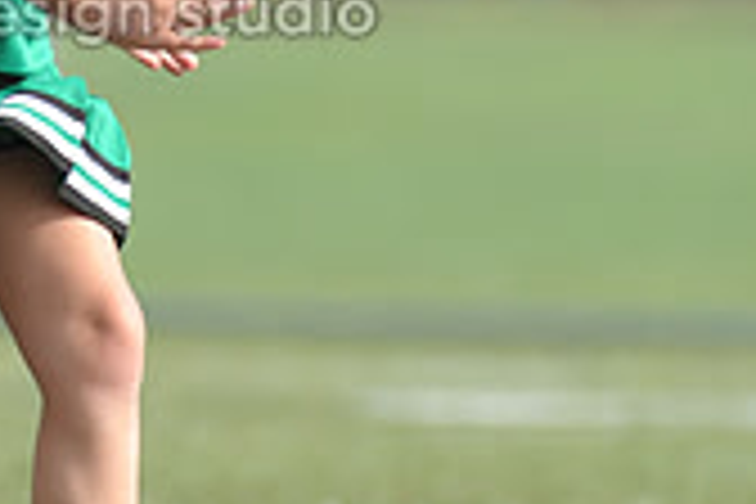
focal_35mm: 1380
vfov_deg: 1.0
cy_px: -153
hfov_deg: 1.5
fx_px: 28978
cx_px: -108
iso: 800
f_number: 7.1
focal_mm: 400
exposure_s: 1/800
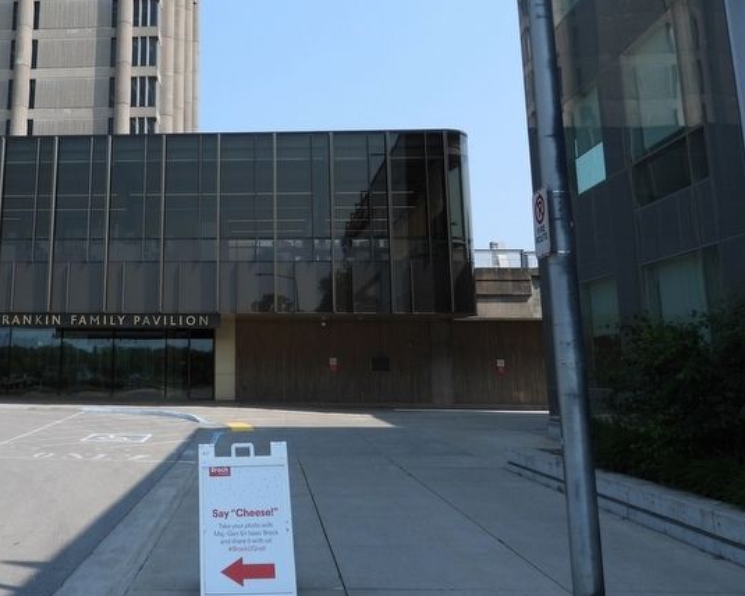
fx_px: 772
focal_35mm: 35
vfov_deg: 41.8
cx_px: 198
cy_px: 207
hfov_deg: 49.7
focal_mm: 4.3
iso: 100
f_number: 2.8
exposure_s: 1/1600
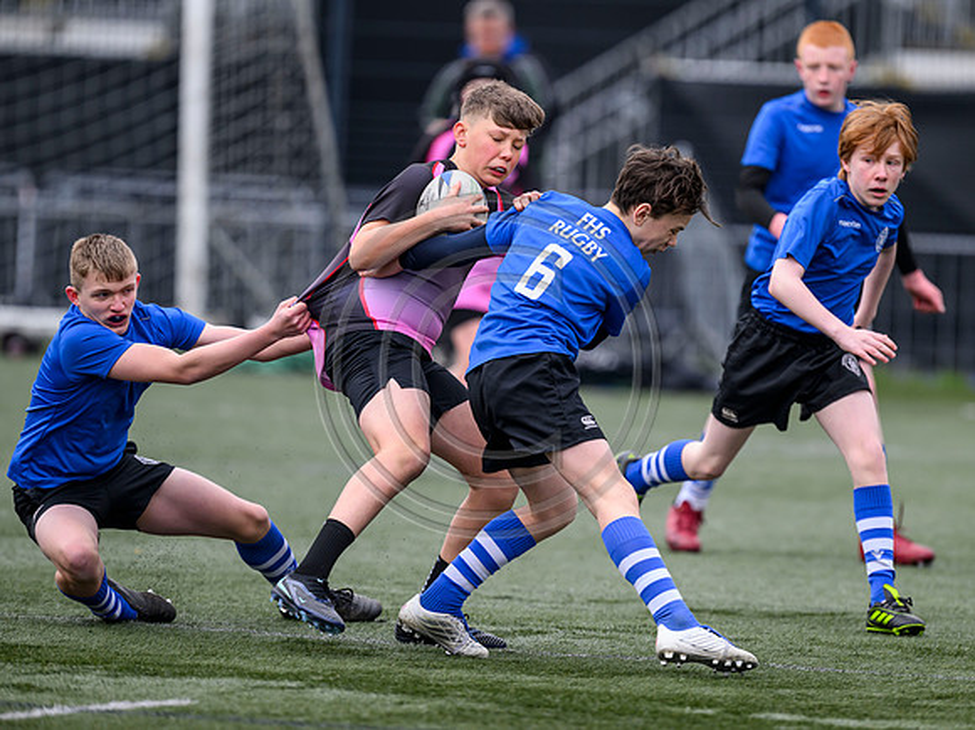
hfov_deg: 4.6
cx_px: 548
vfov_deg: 3.4
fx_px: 12164
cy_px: 365
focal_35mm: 432
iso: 800
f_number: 3.5
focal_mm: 400
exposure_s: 1/1600
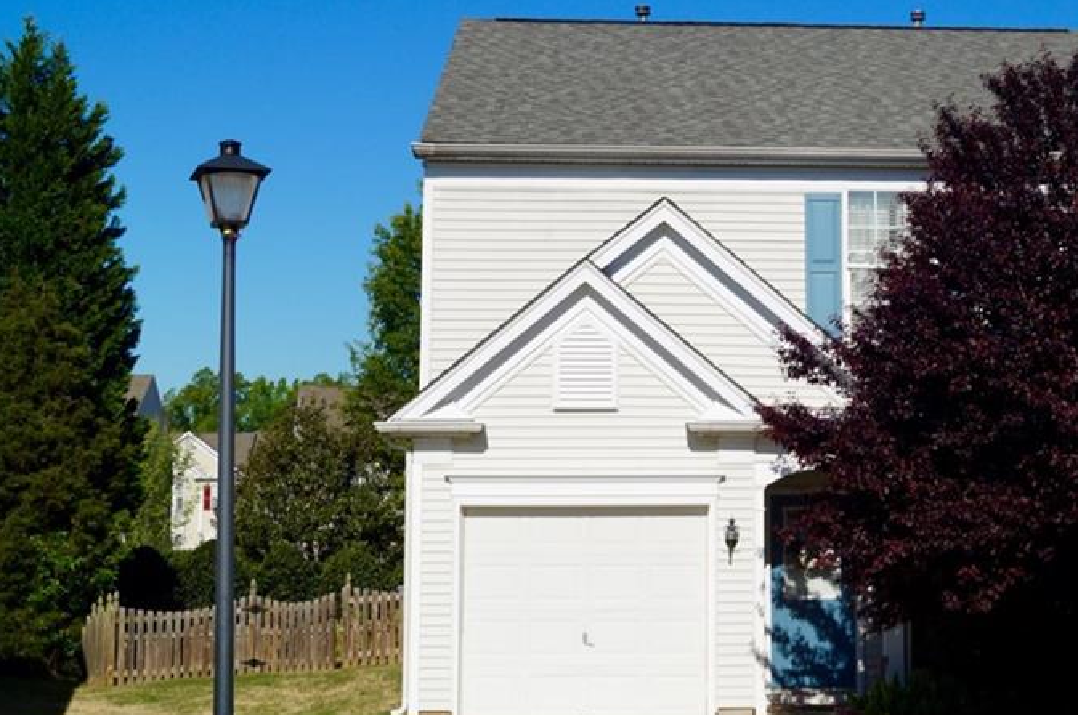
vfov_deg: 21.2
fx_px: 1914
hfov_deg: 31.0
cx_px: 788
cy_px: 300
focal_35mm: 64
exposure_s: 1/125
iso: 100
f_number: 10
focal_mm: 28
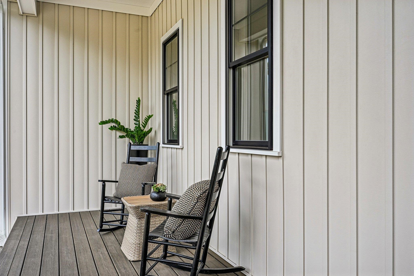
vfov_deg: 45.0
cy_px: 138
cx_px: 207
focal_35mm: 29
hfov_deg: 63.7
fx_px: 333
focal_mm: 29
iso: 400
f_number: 8
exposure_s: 1/500
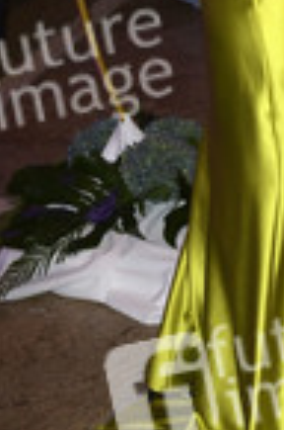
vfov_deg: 18.6
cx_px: 343
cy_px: -68
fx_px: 1248
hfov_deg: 12.7
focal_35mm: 105
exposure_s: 1/200
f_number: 5.6
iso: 2500
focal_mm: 38
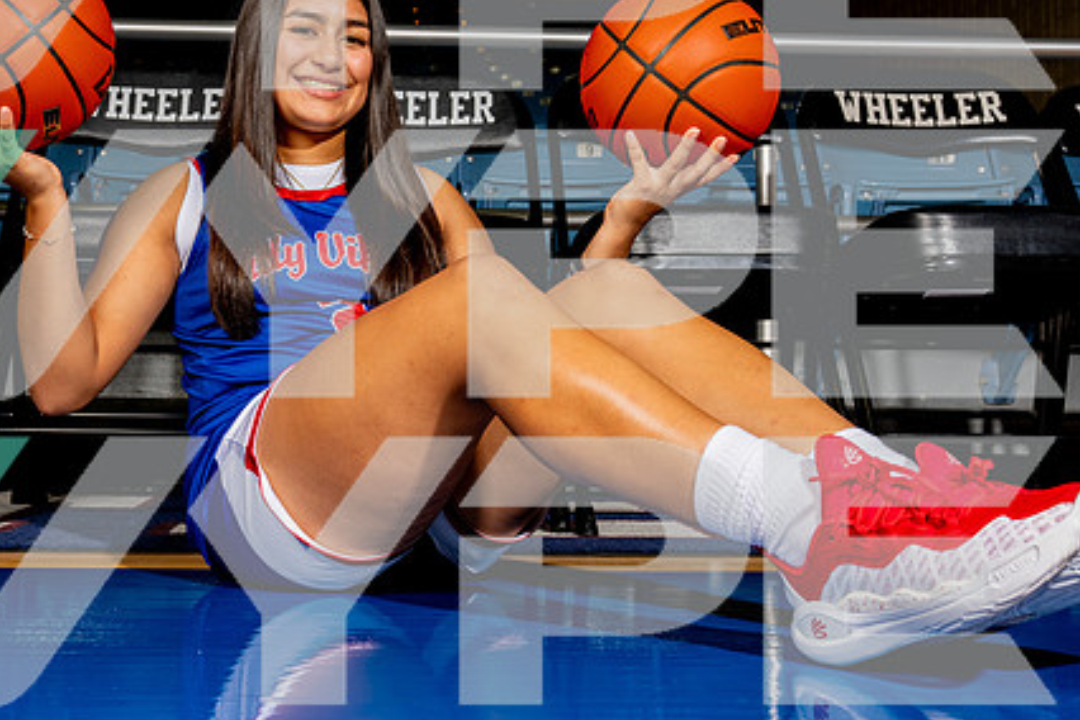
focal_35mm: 49
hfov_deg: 40.1
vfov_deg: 27.4
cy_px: 265
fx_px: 1470
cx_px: 418
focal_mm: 36
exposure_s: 1/125
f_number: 7.1
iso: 250
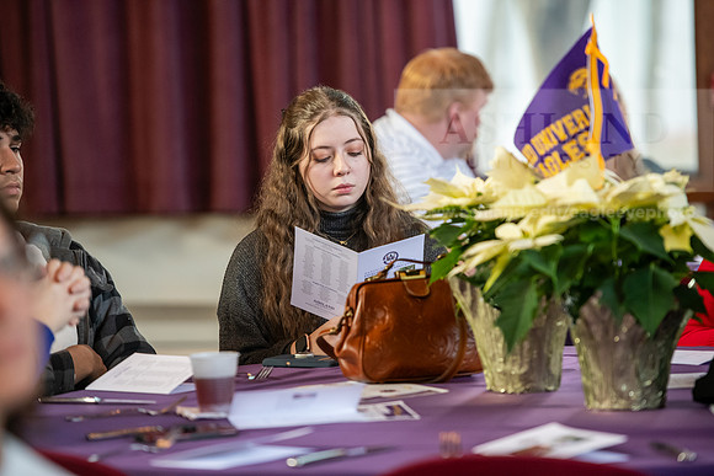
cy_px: 238
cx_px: 357
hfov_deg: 11.7
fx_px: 3471
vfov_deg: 7.9
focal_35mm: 175
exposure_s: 1/200
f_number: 3.2
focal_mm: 175
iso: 2500
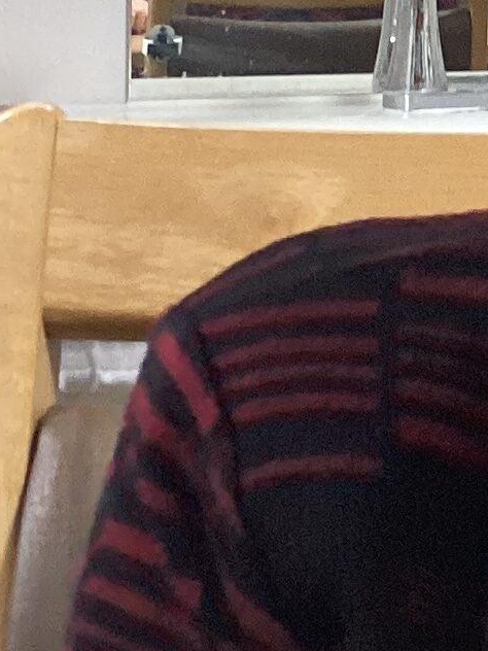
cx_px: 1067
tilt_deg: +0.8
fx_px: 3007
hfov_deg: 8.6
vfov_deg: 11.9
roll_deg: +0.2
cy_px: -239
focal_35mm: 160
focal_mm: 3.3
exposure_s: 1/50
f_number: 2.4
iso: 320
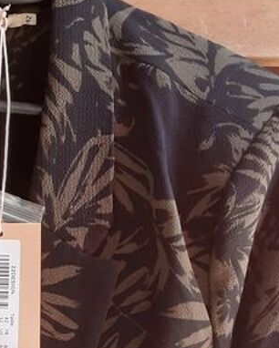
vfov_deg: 18.9
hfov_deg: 16.4
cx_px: -6
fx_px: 949
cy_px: 481
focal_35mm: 92
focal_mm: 3.6
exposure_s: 1/50
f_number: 1.9
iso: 160
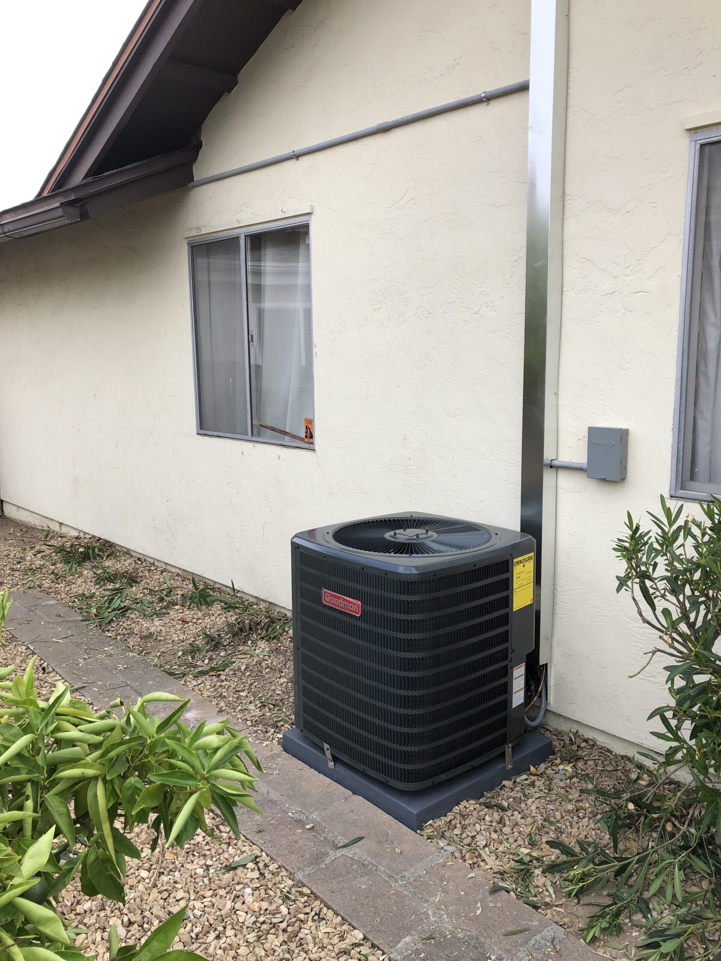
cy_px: 480
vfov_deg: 63.4
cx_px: 360
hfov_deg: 49.7
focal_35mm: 28
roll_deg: +0.6
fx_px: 778
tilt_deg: -11.3
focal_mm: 4
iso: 20
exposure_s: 1/521
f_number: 1.8
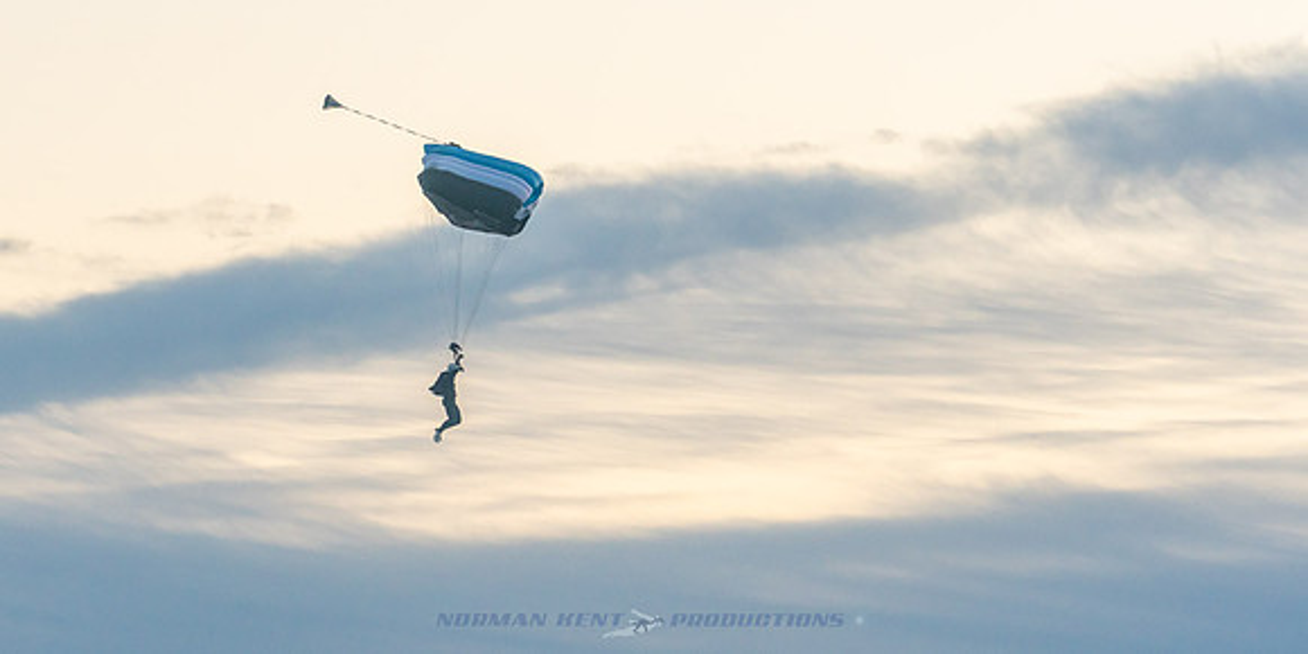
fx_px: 9496
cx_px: 453
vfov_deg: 3.9
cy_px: 217
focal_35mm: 281
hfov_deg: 7.9
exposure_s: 1/250
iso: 1000
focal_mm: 200
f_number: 10
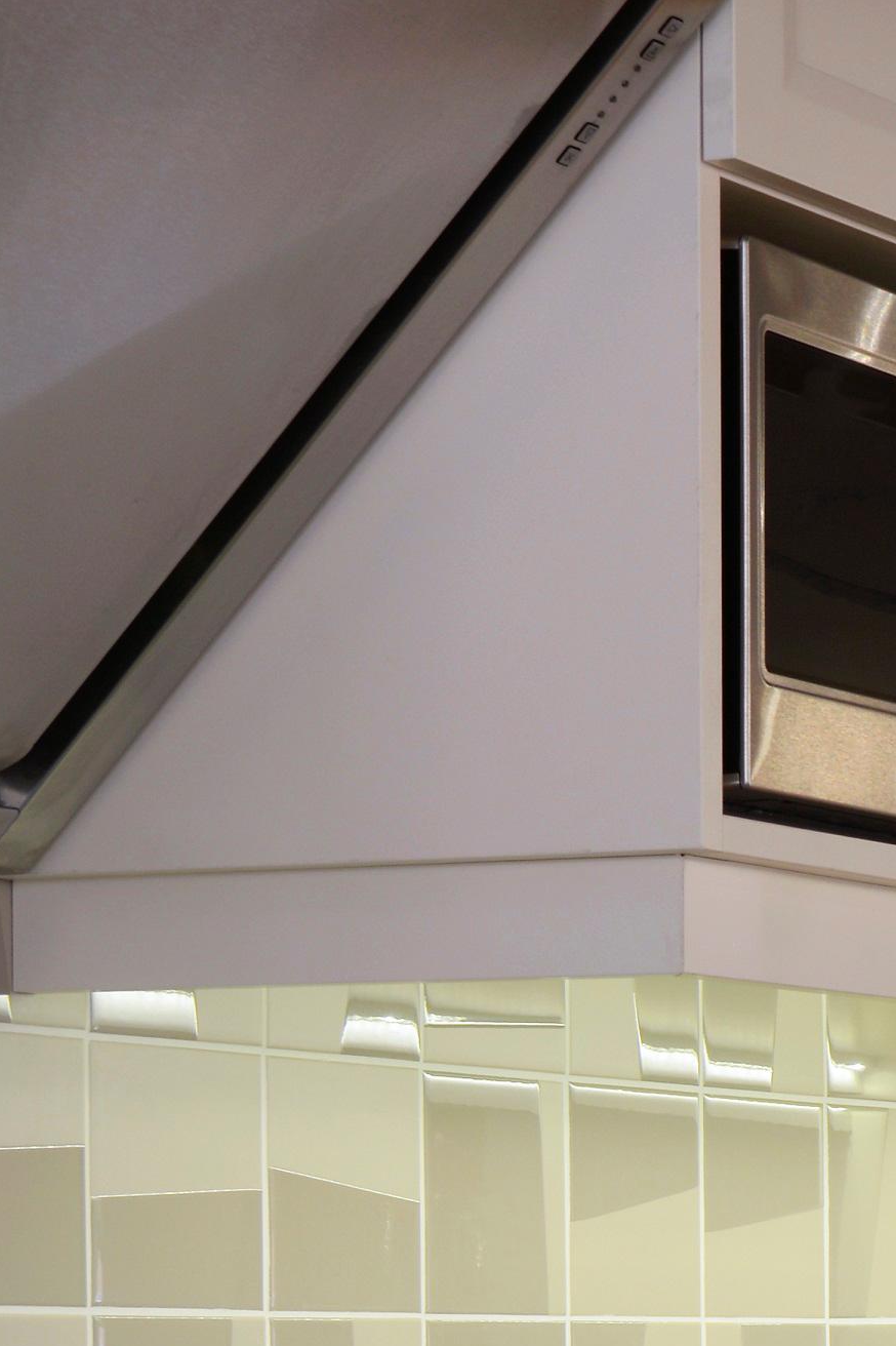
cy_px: 1379
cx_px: 2078
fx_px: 4781
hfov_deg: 9.6
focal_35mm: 128
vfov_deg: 15.7
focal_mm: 38
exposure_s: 1/3
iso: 200
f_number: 8
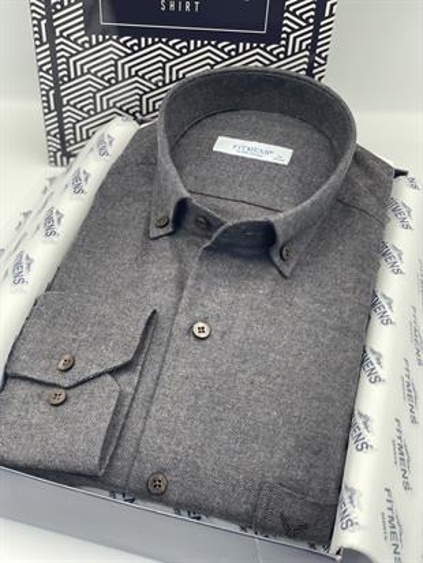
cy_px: 282
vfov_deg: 36.8
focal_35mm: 52
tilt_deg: -44.7
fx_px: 847
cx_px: 212
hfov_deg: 28.0
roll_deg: -3.4
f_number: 2
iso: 80
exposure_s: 1/122
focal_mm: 6
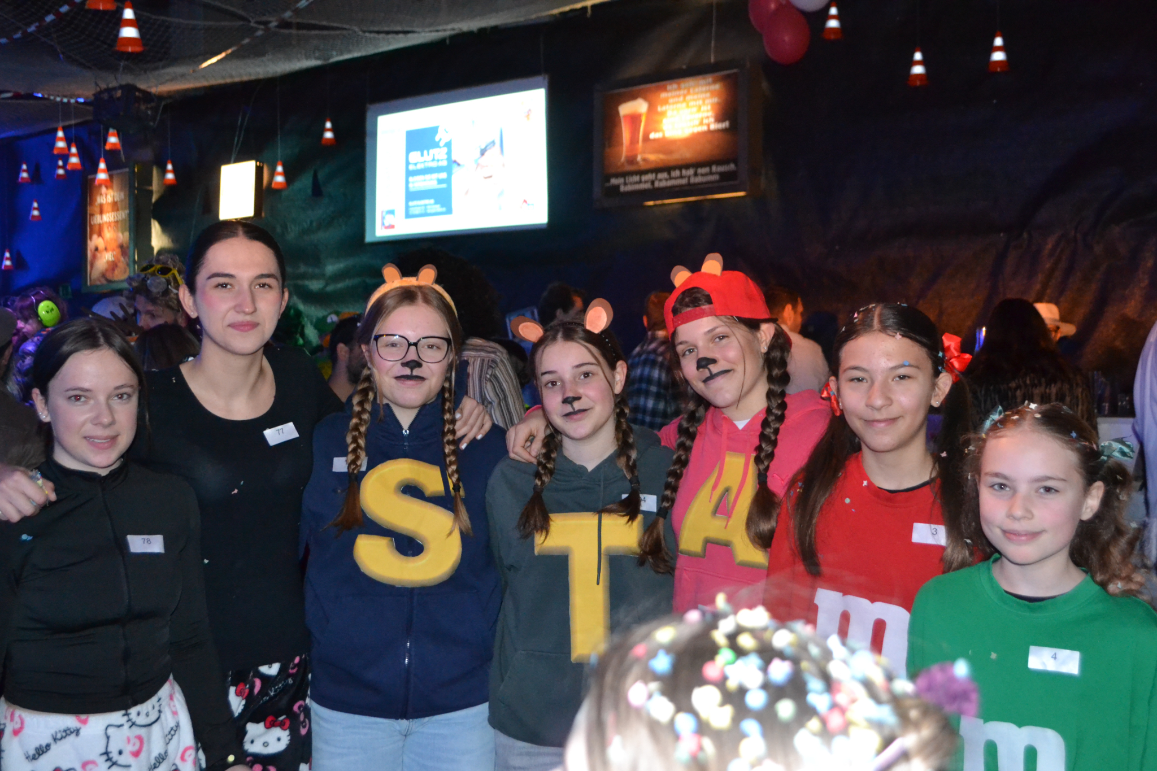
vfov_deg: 34.2
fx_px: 1253
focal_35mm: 39
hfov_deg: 49.6
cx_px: 578
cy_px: 386
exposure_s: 1/60
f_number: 4.2
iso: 3200
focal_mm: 26
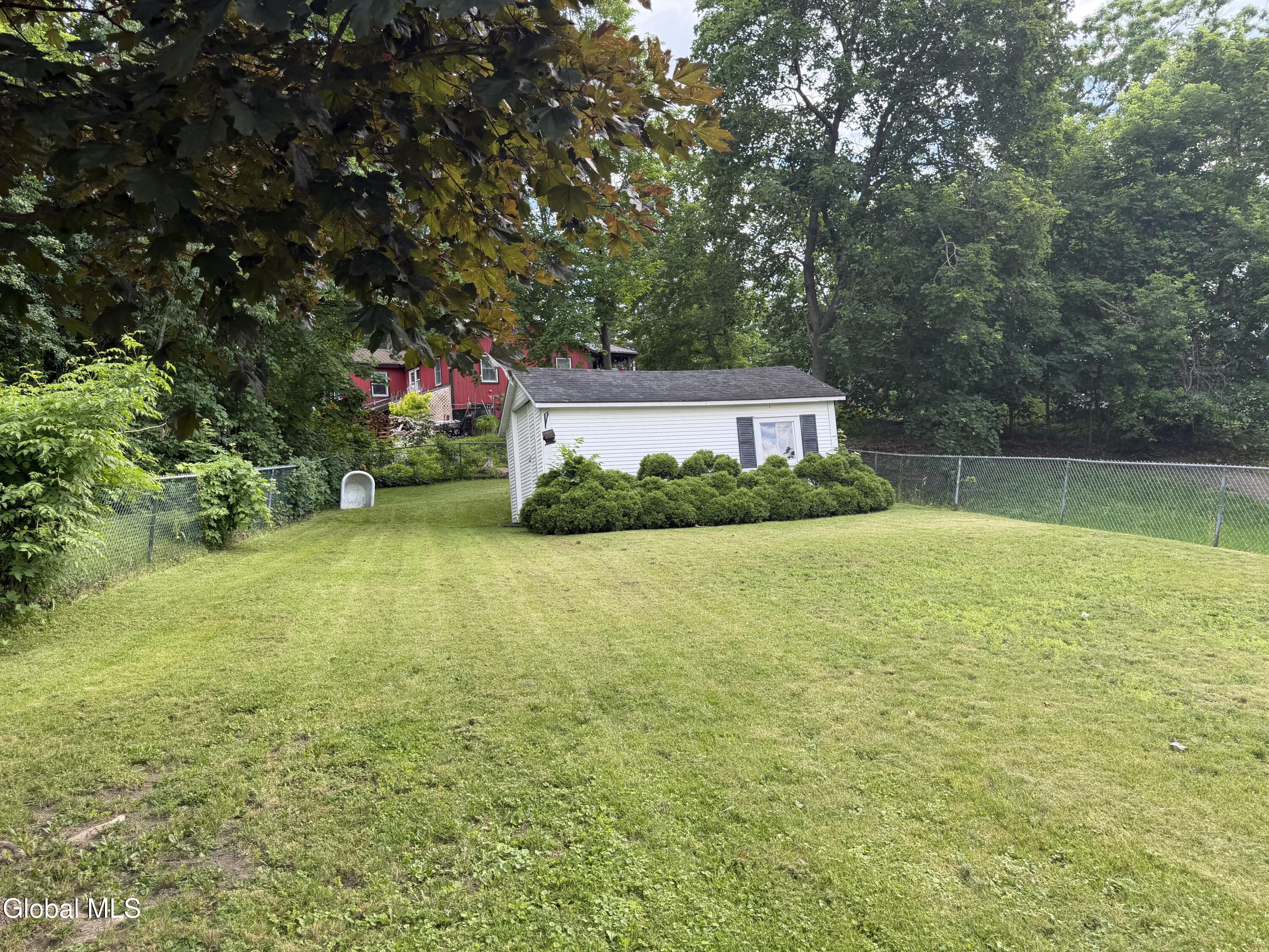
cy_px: 476
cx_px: 634
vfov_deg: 56.8
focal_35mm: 24
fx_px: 880
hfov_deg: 71.6
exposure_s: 1/543
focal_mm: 6.76
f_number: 1.78
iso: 80
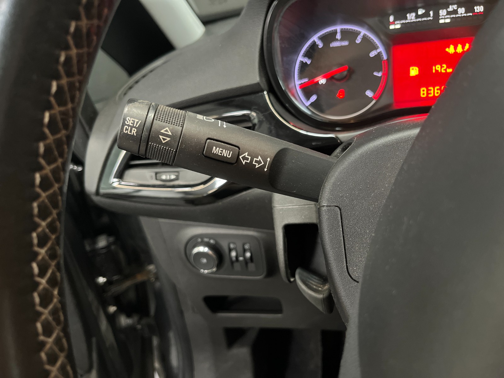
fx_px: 379
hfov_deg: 67.3
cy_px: 189
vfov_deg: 53.1
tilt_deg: -26.4
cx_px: 252
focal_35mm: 26
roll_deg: +9.7
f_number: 1.6
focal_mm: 5.1
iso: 500
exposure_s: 1/33
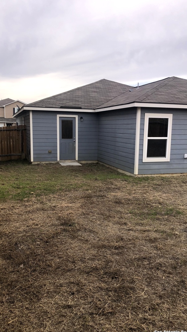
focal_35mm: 31
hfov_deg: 37.8
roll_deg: -1.7
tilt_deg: -7.8
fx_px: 273
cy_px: 166
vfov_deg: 62.6
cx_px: 95
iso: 20
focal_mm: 3.99
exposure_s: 1/1104
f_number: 1.8
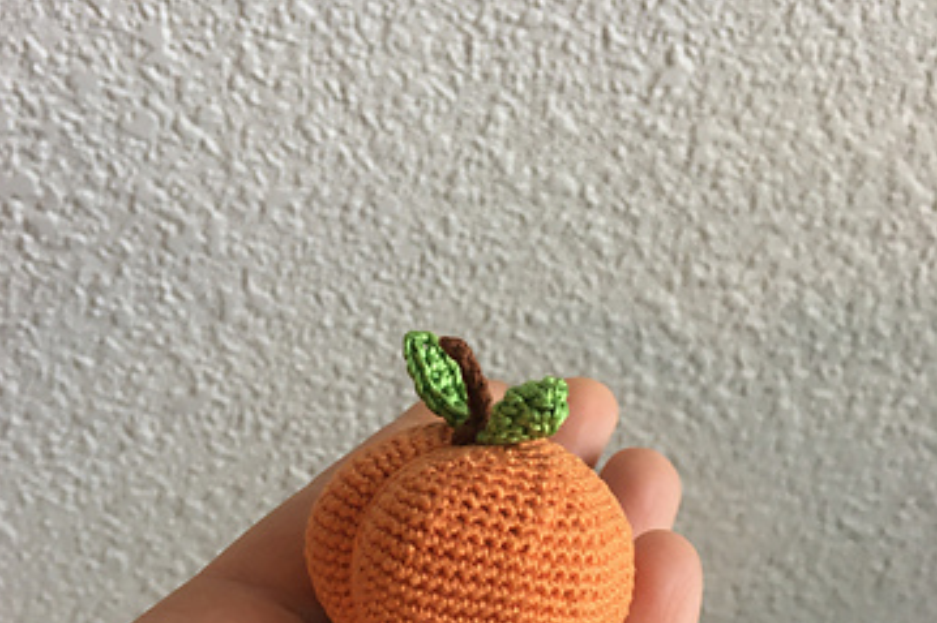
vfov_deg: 31.6
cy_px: 417
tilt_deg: -39.9
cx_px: 450
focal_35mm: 42
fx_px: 1093
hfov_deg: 46.4
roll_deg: +2.1
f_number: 2.2
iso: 50
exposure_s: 1/30
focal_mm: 4.15
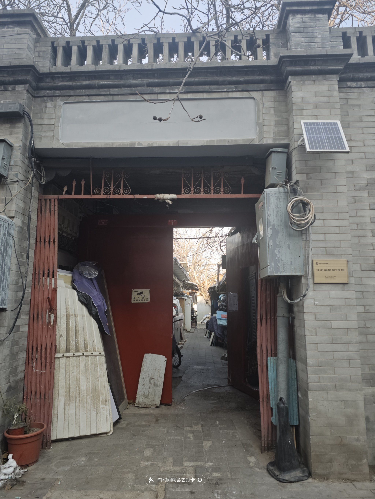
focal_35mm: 23
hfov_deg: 58.9
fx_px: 332
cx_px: 188
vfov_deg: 73.9
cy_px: 250
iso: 50
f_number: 1.6
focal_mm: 6.55
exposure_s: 1/455
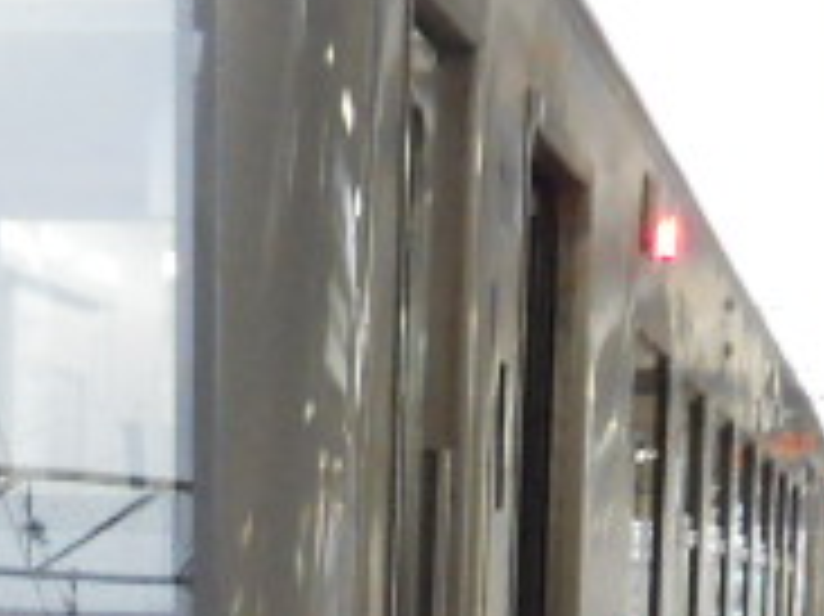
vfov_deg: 9.2
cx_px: 99
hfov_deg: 12.5
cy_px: 971
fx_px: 3735
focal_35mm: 157
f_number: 2.7
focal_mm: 5
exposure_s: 1/125
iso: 400
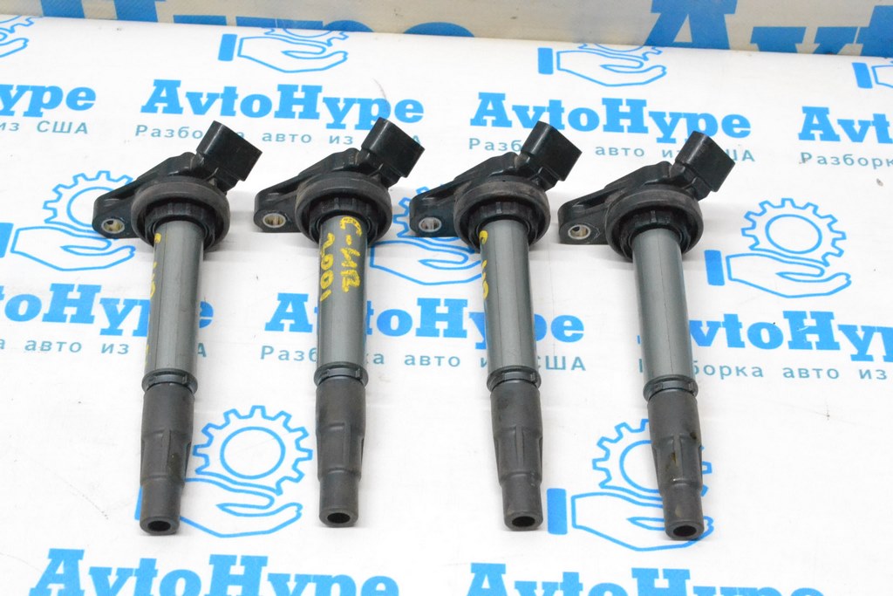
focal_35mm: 60
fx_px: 1488
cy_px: 298
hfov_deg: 33.4
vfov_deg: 22.6
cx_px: 446
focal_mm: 40
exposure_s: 1/100
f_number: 13
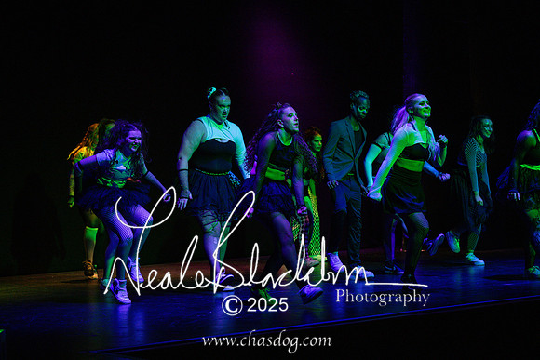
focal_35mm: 70
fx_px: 1050
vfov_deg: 19.5
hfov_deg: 28.8
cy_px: 180
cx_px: 270
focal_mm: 70
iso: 2000
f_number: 4
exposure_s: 1/500
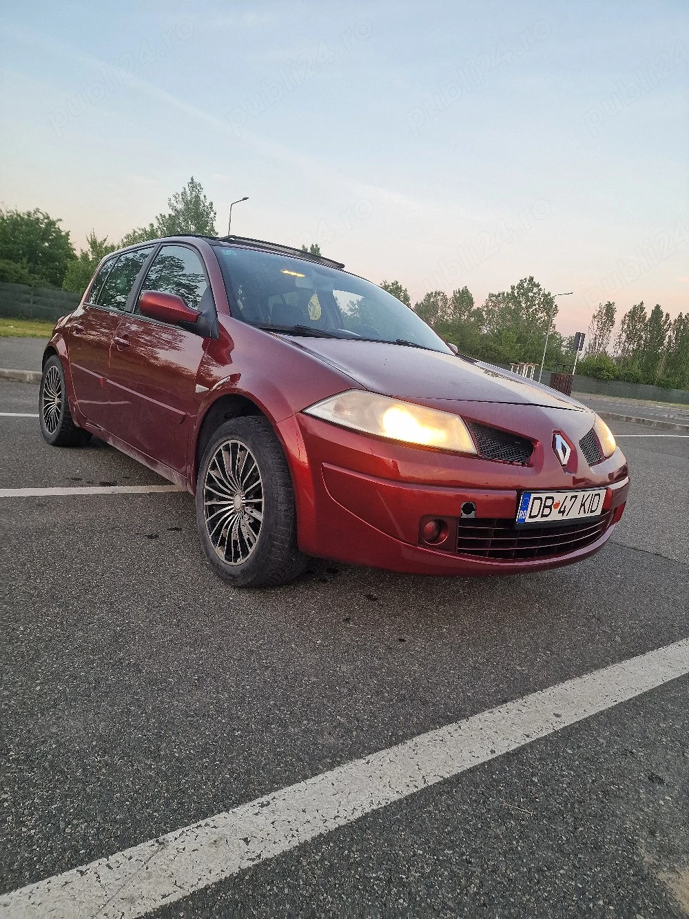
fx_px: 610
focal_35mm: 23
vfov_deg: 73.9
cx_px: 344
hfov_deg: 58.9
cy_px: 460
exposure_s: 1/182
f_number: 1.8
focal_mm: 6.4
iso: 100
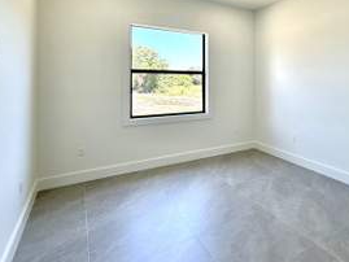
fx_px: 252
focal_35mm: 25
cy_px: 80
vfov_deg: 53.5
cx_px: 283
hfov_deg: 63.0
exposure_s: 1/120
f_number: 2.2
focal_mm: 2.22
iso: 100
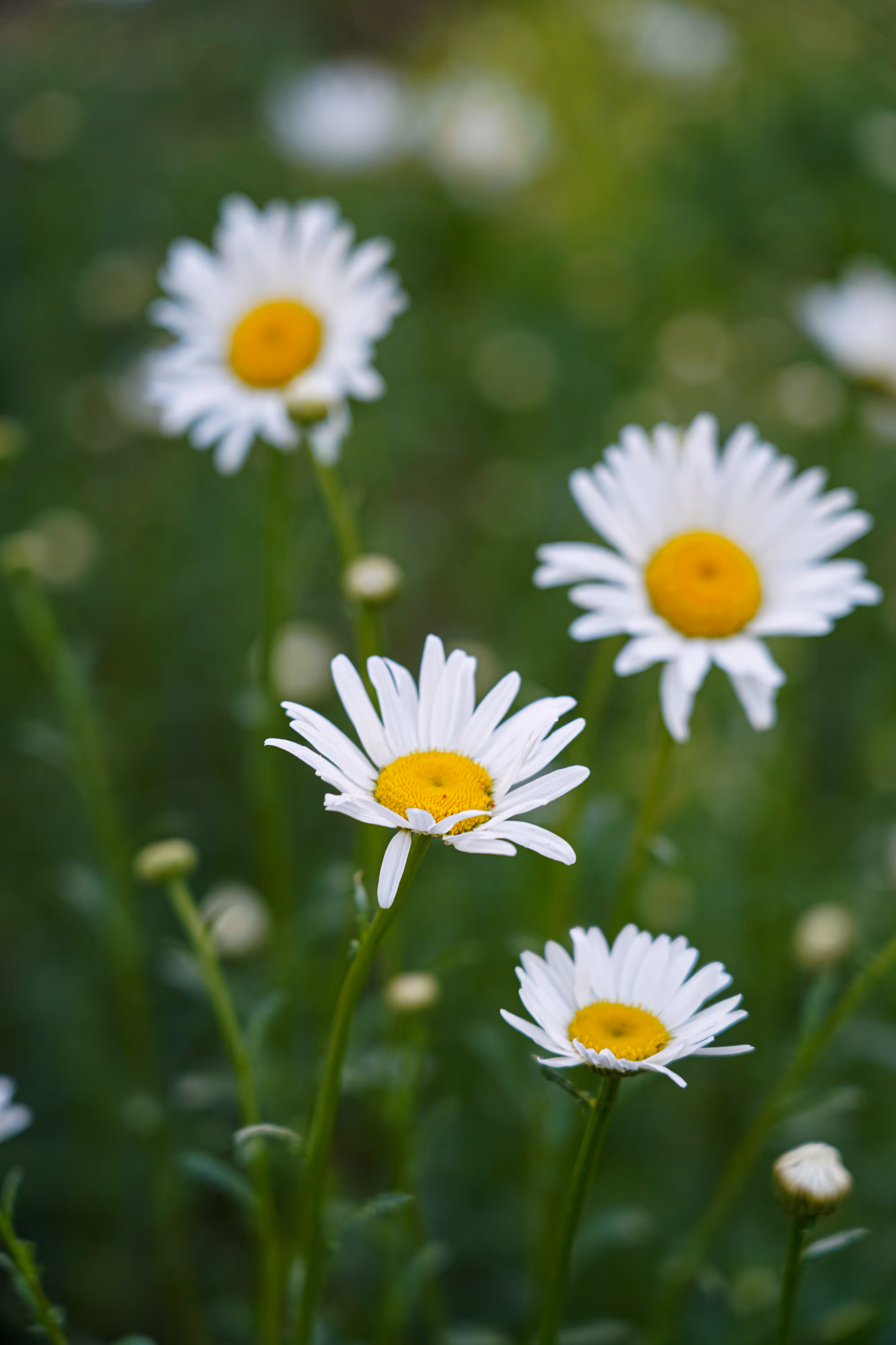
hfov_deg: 15.5
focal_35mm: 88
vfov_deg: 23.1
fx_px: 3285
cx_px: 448
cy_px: 672
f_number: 4
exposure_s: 1/160
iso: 200
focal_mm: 88
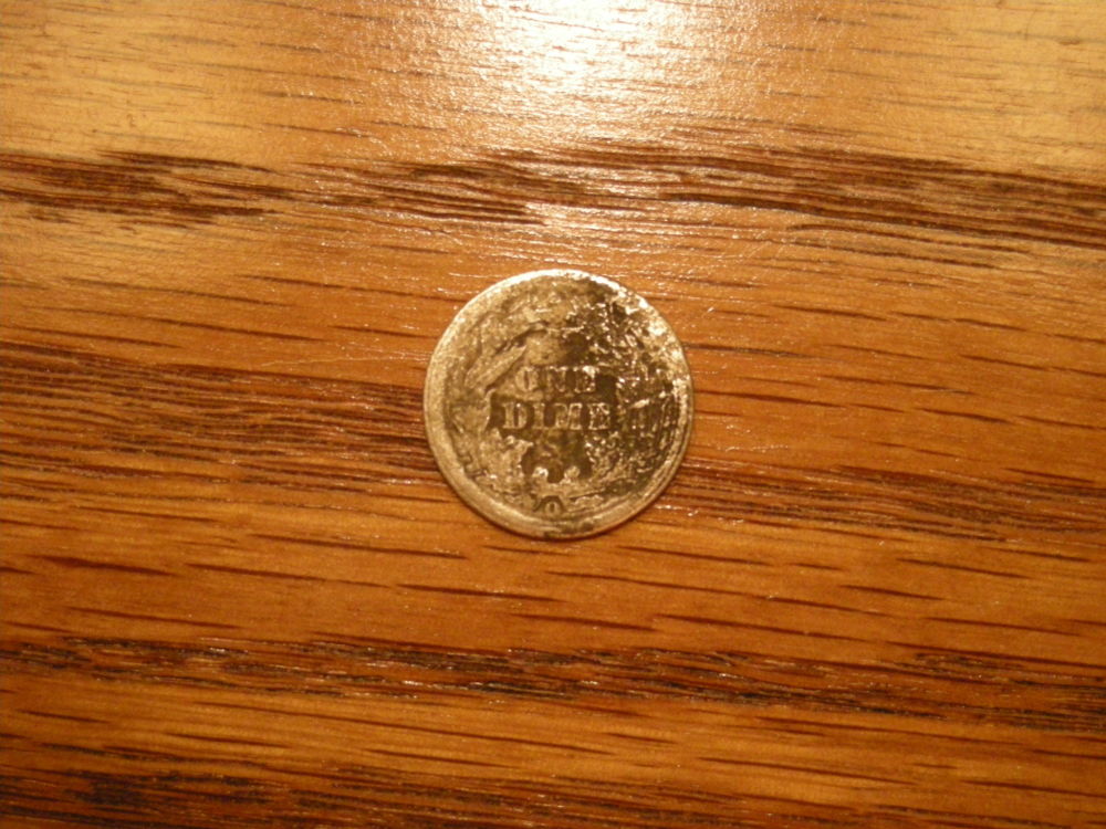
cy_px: 414
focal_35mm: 76
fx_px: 2428
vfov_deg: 19.4
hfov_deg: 25.7
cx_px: 553
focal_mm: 12.3
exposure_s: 1/41.3
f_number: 3.9
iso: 400
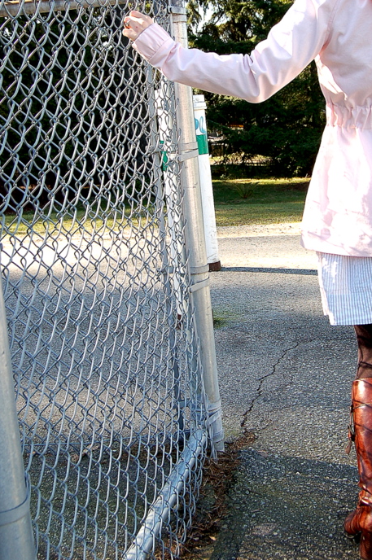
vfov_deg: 38.7
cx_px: 242
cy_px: 209
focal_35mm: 51
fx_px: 792
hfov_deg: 26.3
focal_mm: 26
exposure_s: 1/125
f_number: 6.3
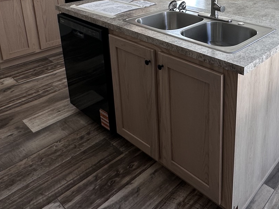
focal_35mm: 35
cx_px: 203
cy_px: 16
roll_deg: -0.6
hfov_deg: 50.8
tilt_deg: -15.7
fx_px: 282
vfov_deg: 37.7
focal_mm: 2.22
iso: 50
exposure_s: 1/99
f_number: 2.2
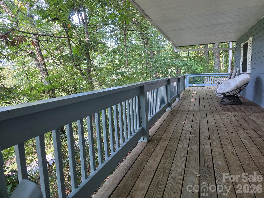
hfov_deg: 73.9
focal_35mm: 23
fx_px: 175
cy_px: 99
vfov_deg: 58.9
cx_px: 132
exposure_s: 1/180
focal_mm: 6.3
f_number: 1.7
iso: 160
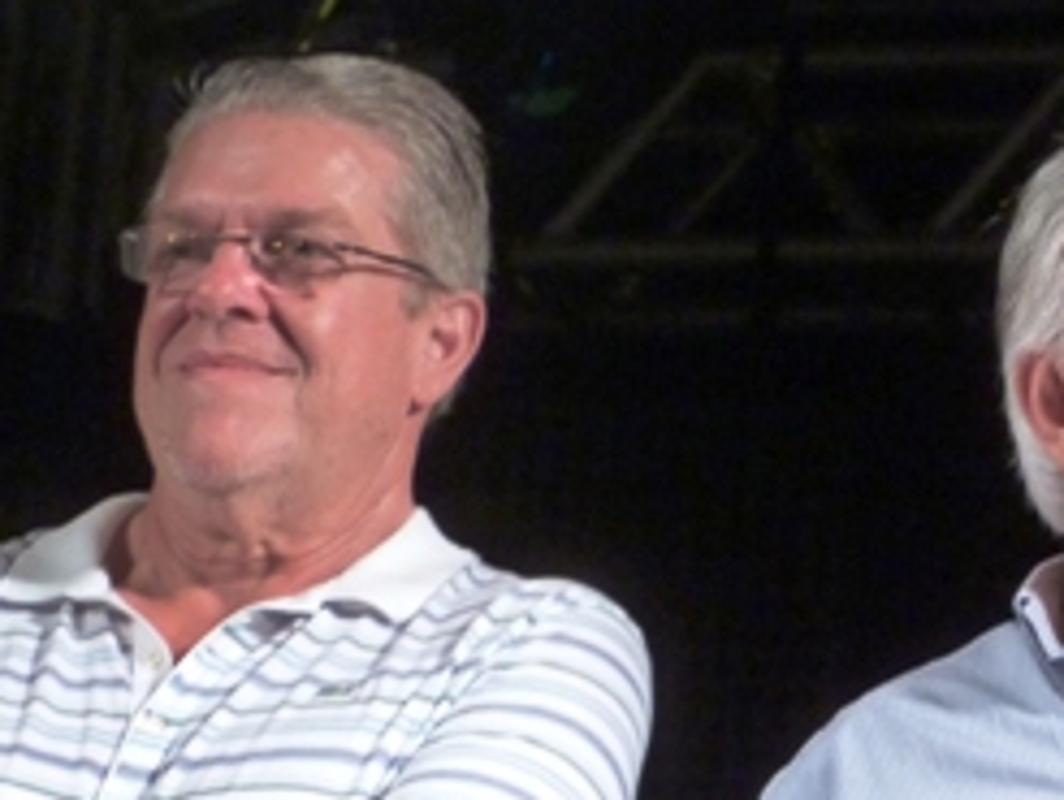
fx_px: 7600
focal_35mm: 247
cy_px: 588
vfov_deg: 6.0
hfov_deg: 7.9
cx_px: 1194
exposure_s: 1/20
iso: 250
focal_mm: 17.2
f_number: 3.4
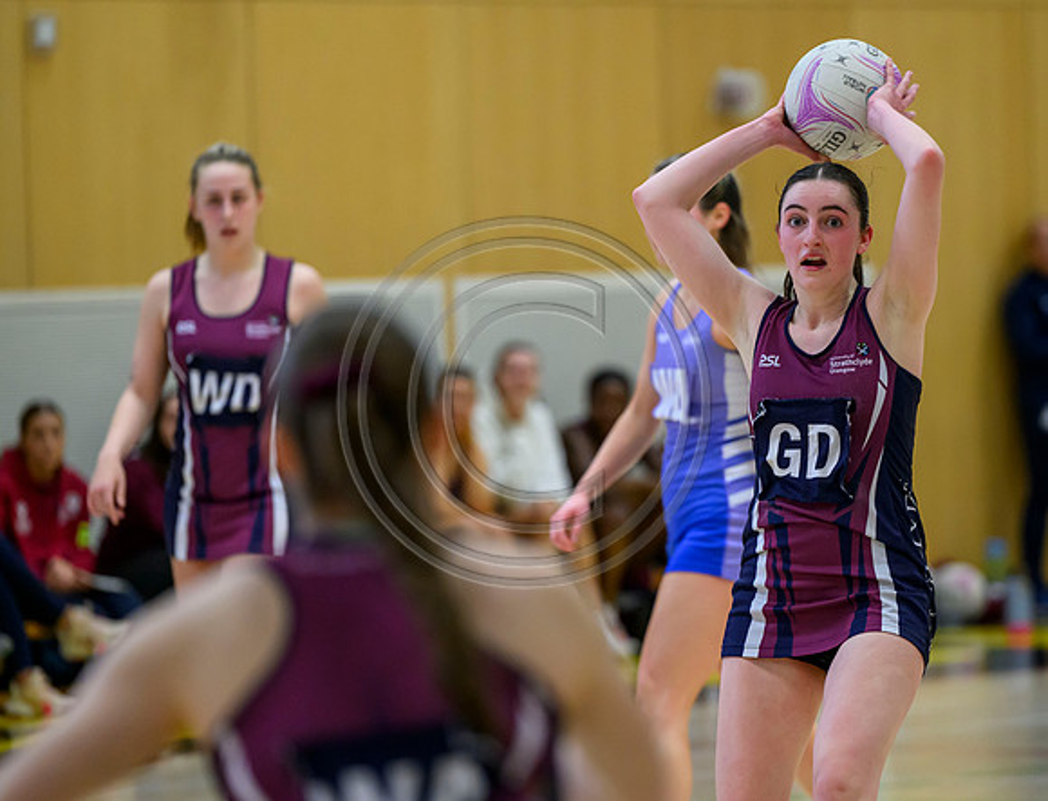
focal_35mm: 280
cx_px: 763
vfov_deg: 5.4
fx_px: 8545
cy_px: 367
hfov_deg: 7.0
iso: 3200
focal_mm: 200
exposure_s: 1/1250
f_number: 3.2
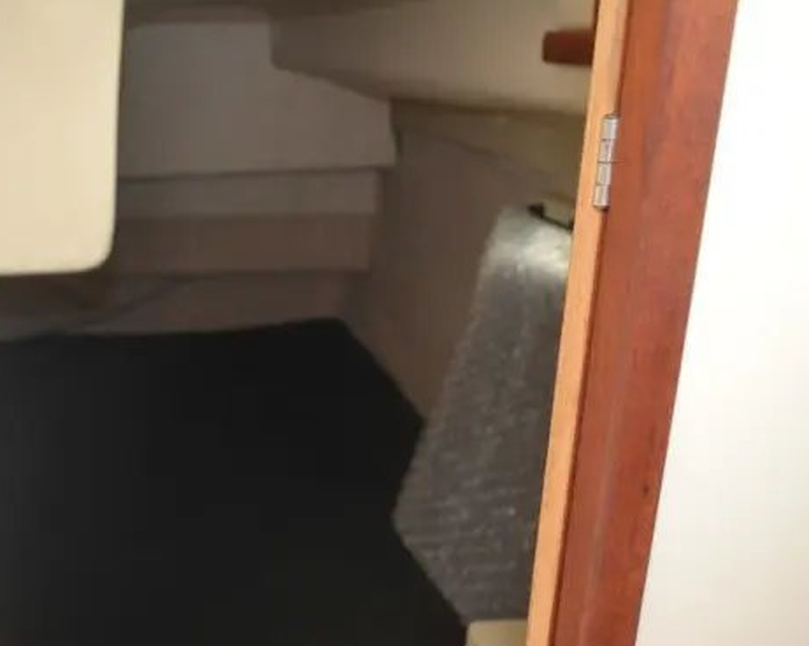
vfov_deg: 34.0
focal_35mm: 44
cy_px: 382
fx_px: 1053
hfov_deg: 40.9
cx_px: 204
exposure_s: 1/60
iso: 450
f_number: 3.5
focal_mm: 18
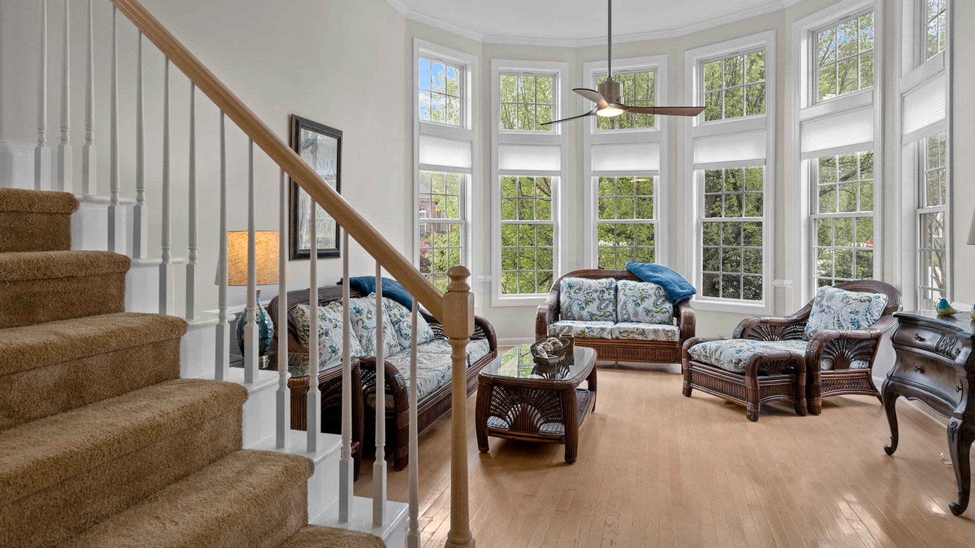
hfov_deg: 78.6
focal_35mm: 23
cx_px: 466
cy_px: 252
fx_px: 595
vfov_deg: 49.5
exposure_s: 1/15
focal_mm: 21
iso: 400
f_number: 7.1
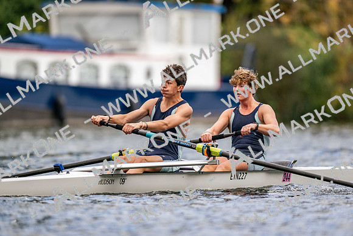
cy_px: 118
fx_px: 5887
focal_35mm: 600
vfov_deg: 2.3
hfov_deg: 3.4
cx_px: 176
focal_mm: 600
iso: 400
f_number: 4
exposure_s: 1/2500
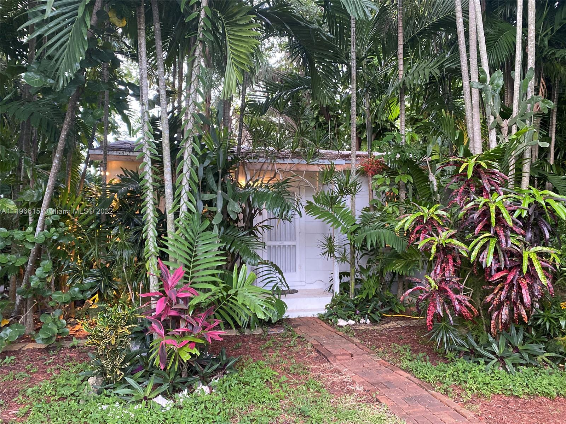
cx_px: 283
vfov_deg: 53.1
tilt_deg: +2.5
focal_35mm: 26
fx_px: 425
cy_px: 212
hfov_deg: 67.3
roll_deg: -0.3
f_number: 1.8
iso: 640
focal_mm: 4.25
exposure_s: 1/35
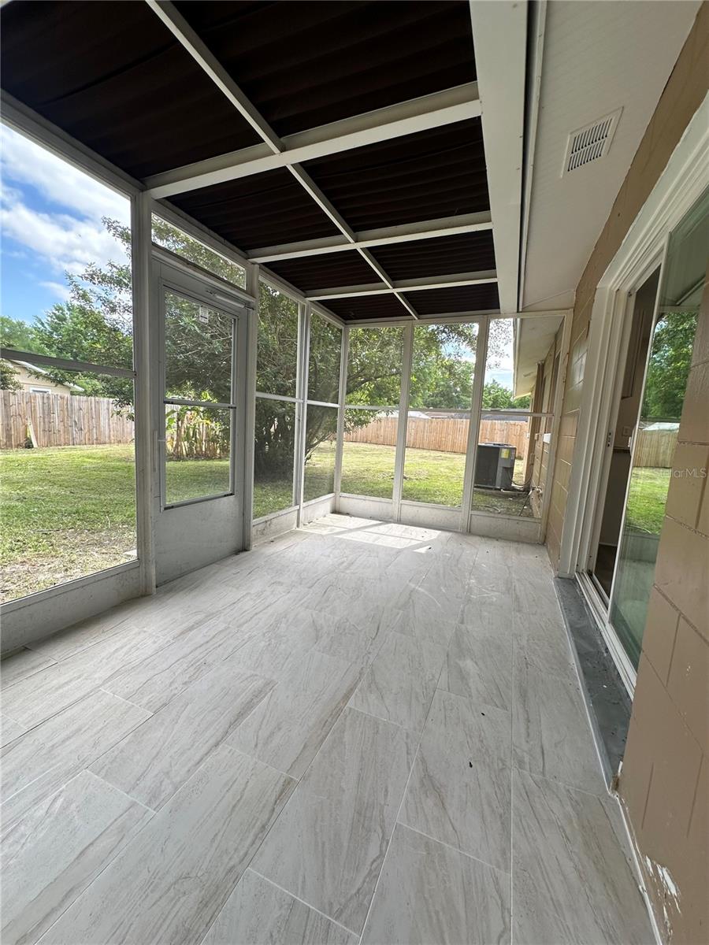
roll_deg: -3.7
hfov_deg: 85.7
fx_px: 382
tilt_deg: -7.8
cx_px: 354
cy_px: 472
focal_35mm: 14
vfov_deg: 102.1
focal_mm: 2.22
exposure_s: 1/223
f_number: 2.2
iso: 40
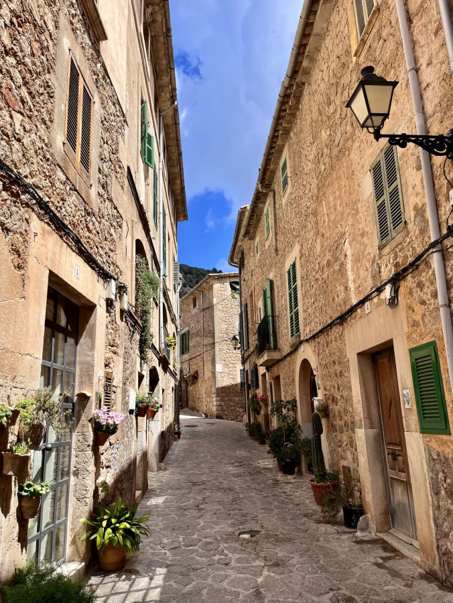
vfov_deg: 67.3
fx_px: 454
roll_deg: +2.7
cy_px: 302
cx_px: 226
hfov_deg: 53.1
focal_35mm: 26
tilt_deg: +13.7
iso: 50
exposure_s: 1/2222
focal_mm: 5.1
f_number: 1.6
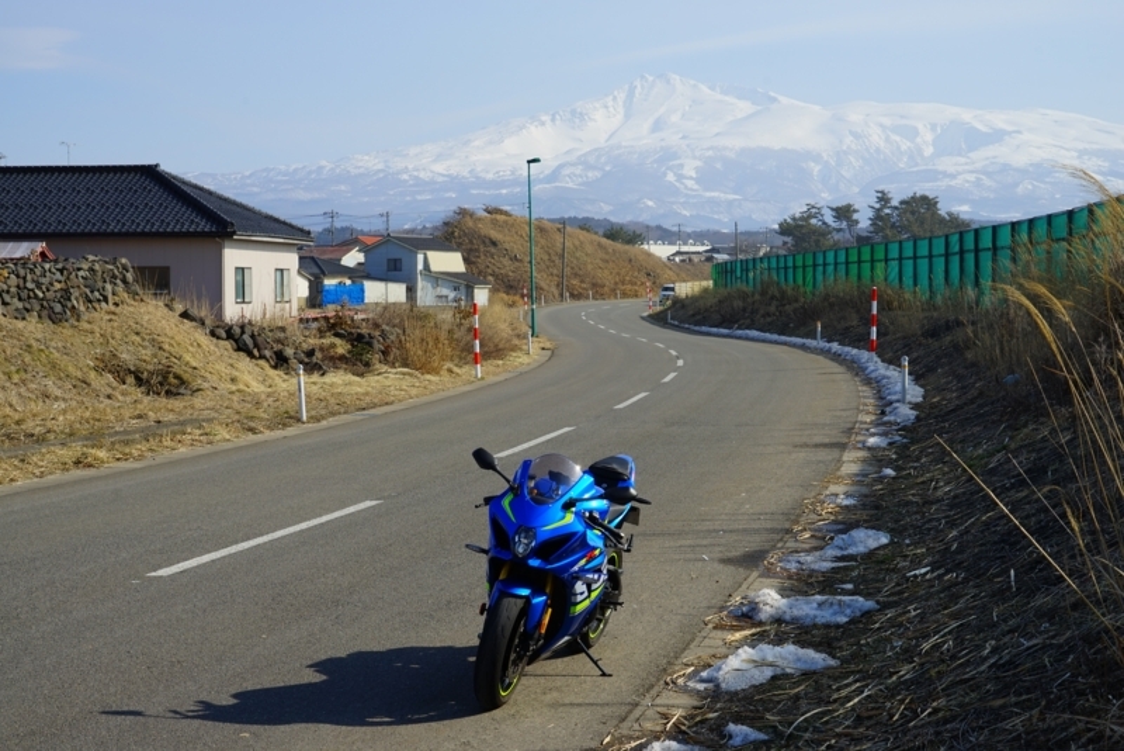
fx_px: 1843
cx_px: 562
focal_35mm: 59
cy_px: 376
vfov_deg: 23.0
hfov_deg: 33.9
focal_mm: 59
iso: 100
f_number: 13
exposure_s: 1/160
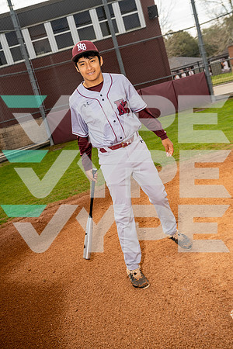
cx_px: 116
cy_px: 174
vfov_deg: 49.6
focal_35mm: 39
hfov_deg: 34.2
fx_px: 379
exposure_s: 1/250
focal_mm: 39
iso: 100
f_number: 5
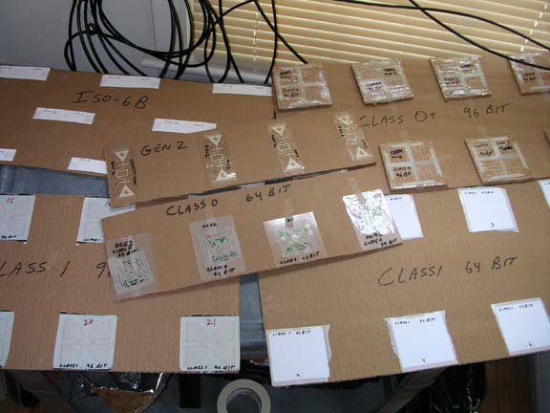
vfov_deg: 38.7
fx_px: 588
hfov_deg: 50.1
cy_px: 206
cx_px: 275
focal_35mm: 37
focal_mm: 5.6
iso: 100
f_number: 2.7
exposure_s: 1/30
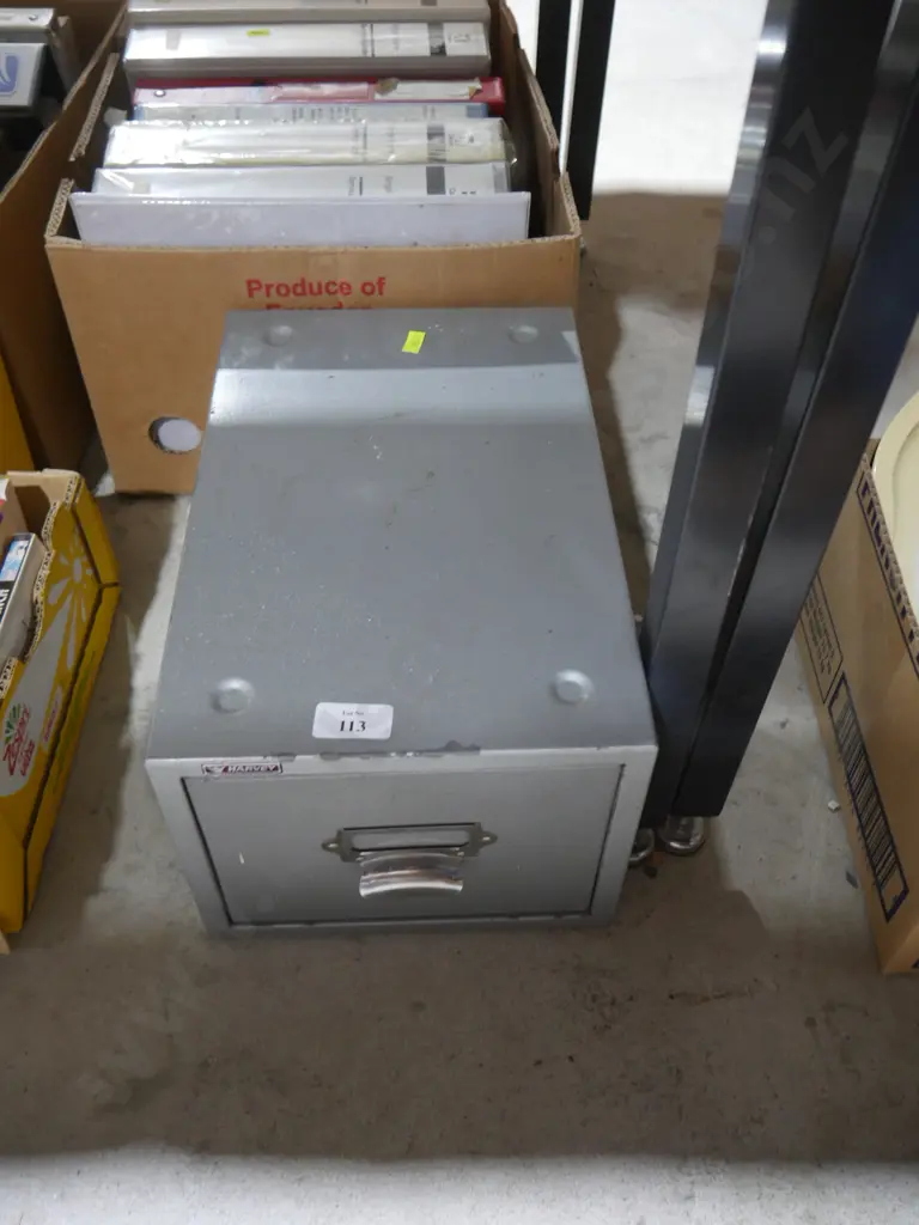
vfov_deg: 60.0
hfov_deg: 46.8
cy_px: 612
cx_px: 460
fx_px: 1062
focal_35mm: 30
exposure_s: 1/60
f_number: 3.6
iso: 1250
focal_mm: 15
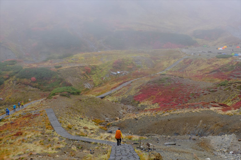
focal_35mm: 55
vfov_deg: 24.6
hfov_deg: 36.2
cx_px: 120
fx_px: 368
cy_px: 80
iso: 160
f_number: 8
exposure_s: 1/125
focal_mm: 36.6
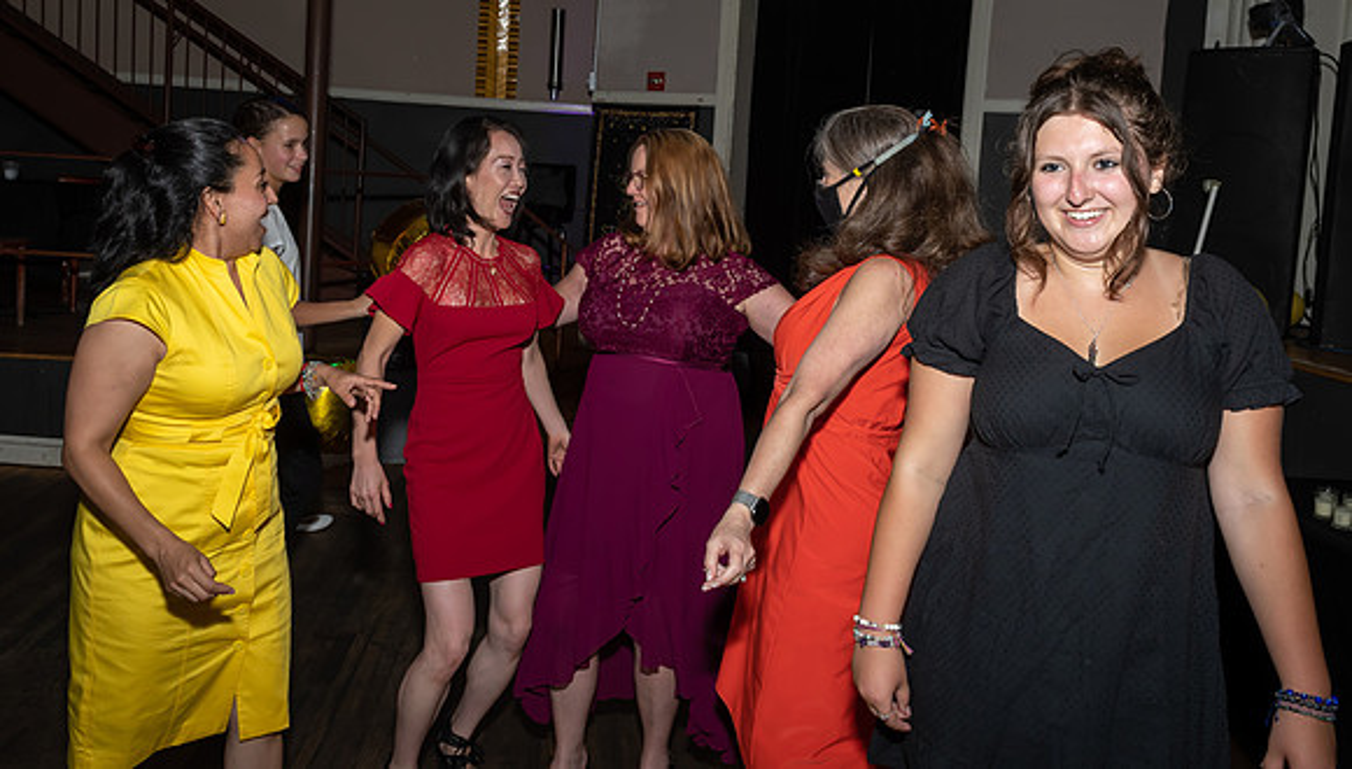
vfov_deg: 37.5
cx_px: 636
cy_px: 244
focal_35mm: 31
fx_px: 1116
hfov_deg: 62.4
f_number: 6.3
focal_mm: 17
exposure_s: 1/250
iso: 400
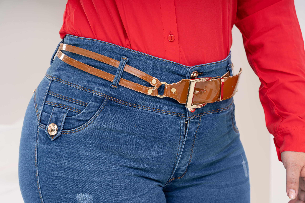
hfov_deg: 28.8
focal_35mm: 70
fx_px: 593
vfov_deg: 19.5
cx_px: 152
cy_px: 102
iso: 125
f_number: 7.1
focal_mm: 70
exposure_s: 1/160
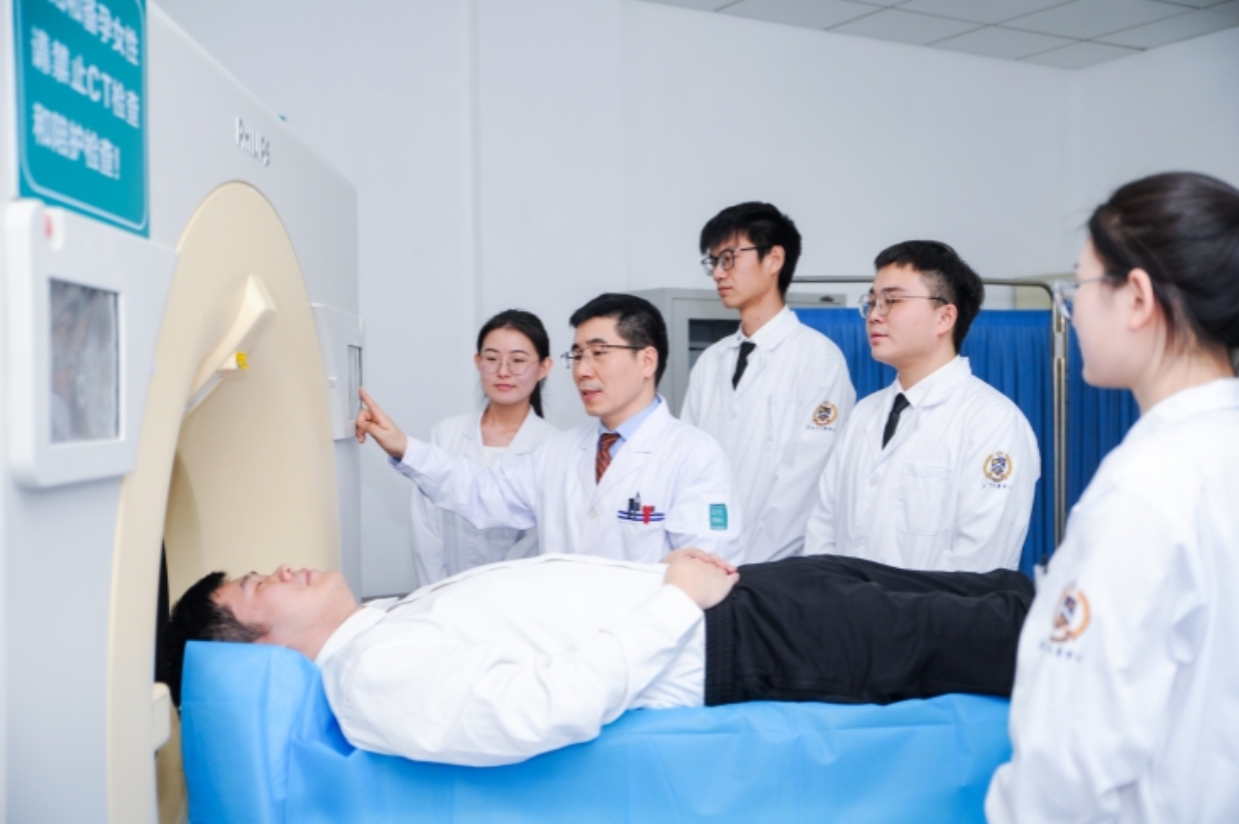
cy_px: 412
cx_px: 620
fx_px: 1444
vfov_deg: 31.9
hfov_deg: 46.4
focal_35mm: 42
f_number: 3.3
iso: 280
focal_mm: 42
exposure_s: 1/125
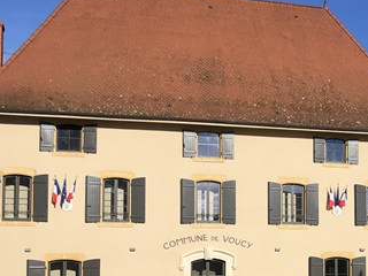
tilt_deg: +5.4
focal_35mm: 70
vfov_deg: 20.7
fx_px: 744
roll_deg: +1.3
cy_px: 227
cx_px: 367
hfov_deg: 26.3
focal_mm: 3.99
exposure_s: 1/3205
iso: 20
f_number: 1.8
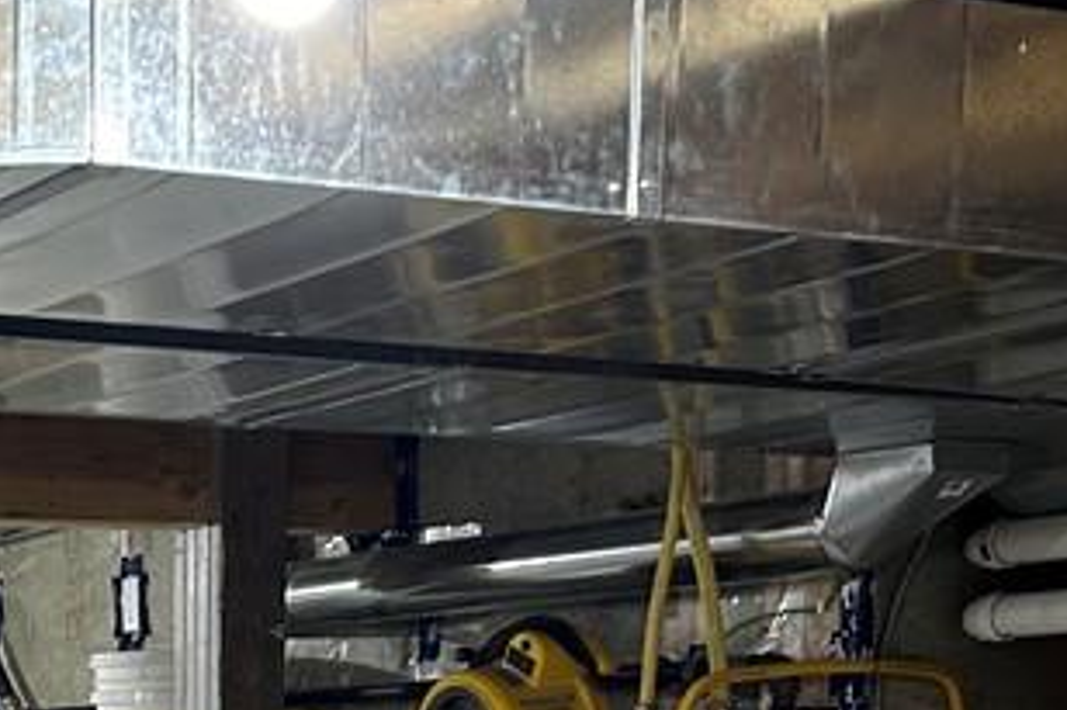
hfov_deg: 21.2
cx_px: -173
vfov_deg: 14.3
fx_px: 2666
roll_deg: +0.3
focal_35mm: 90
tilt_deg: -6.1
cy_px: 1029
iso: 125
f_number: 1.5
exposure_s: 1/60
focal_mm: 5.7
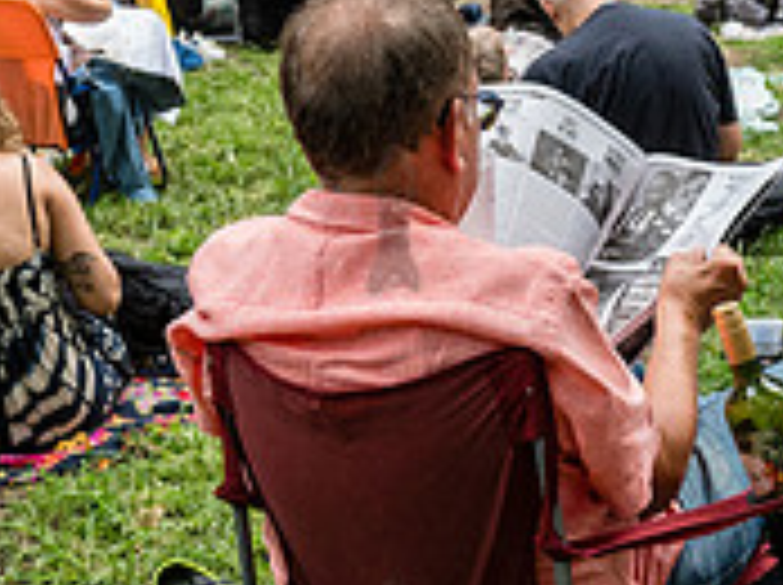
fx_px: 2101
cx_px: 392
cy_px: 214
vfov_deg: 15.8
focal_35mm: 93
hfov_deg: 21.1
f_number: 4
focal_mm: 29
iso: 2000
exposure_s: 1/2000
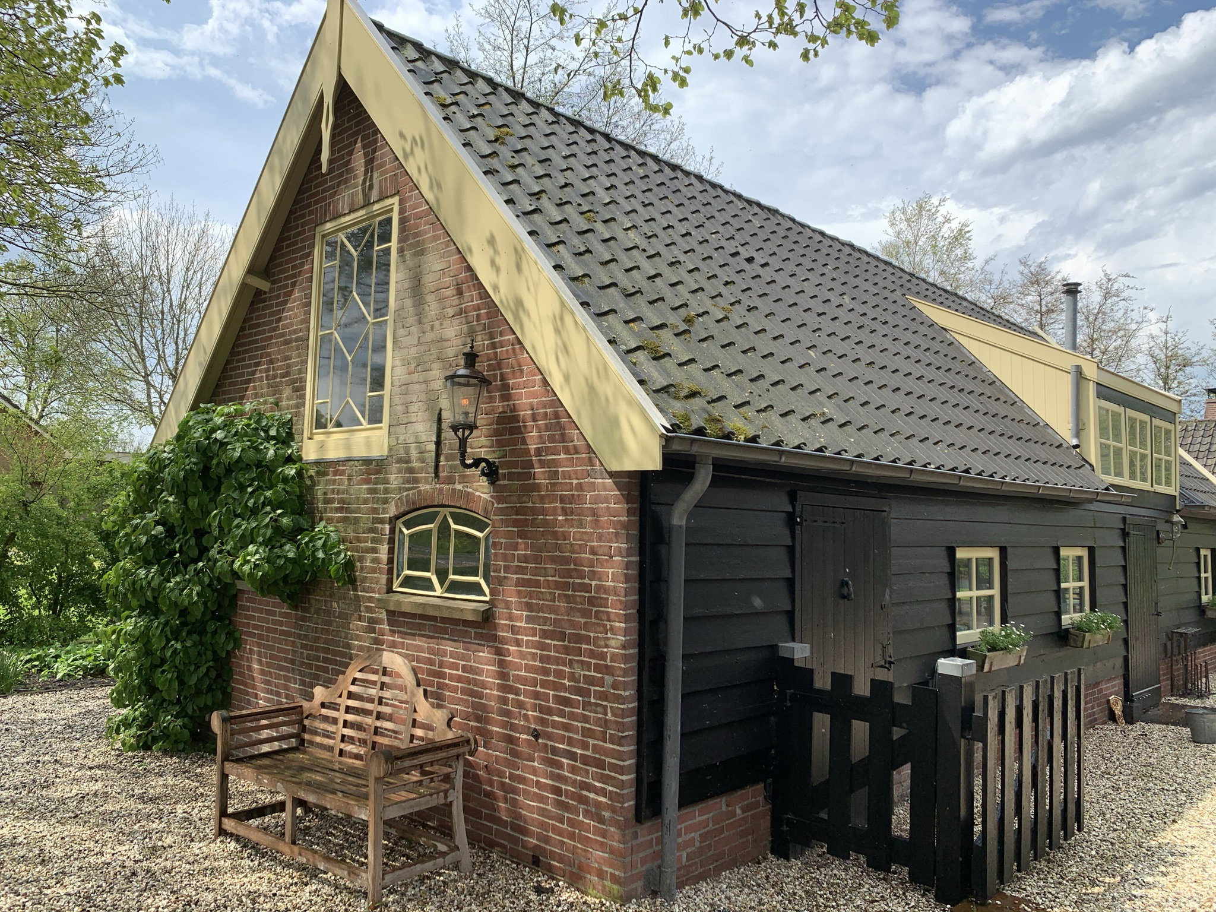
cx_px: 608
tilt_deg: +3.9
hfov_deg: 67.3
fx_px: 913
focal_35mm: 26
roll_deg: -2.3
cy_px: 456
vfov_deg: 53.1
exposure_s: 1/1447
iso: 25
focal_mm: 4.25
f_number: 1.8
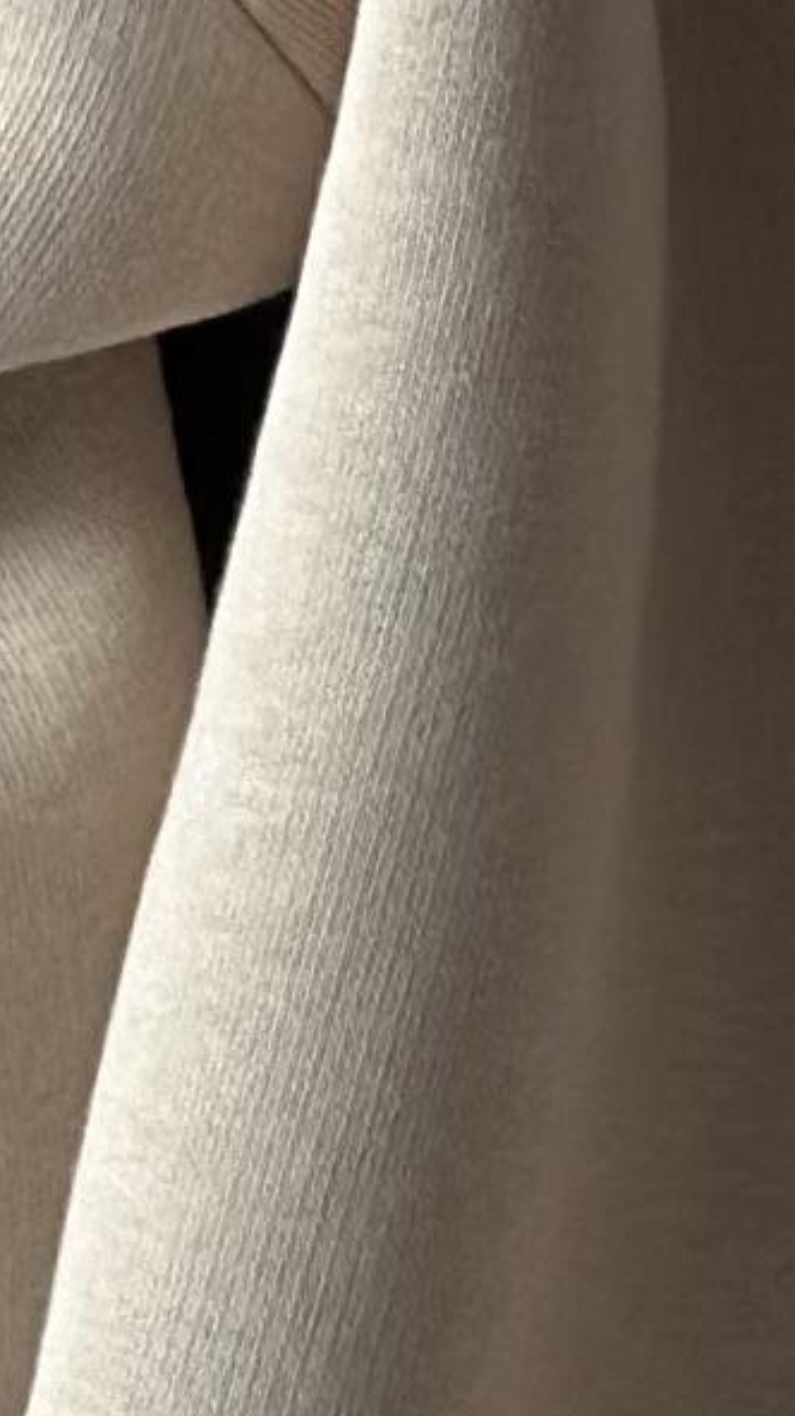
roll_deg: +0.4
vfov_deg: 6.0
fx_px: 13392
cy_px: 1011
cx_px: 1908
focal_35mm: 357
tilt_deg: -0.2
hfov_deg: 3.4
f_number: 1.78
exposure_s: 1/80
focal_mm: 6.86
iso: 125
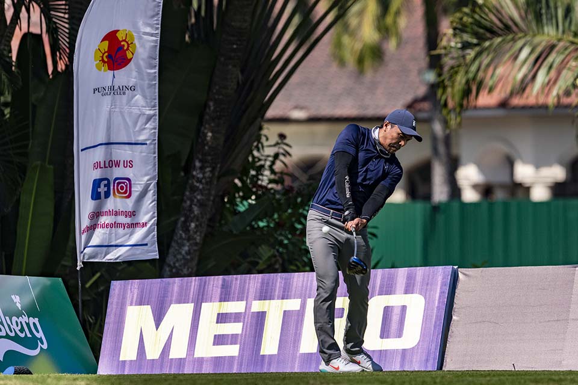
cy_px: 192
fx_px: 6422
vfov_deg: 3.4
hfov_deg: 5.2
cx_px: 289
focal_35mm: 400
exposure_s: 1/4000
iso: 500
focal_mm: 400
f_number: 5.6
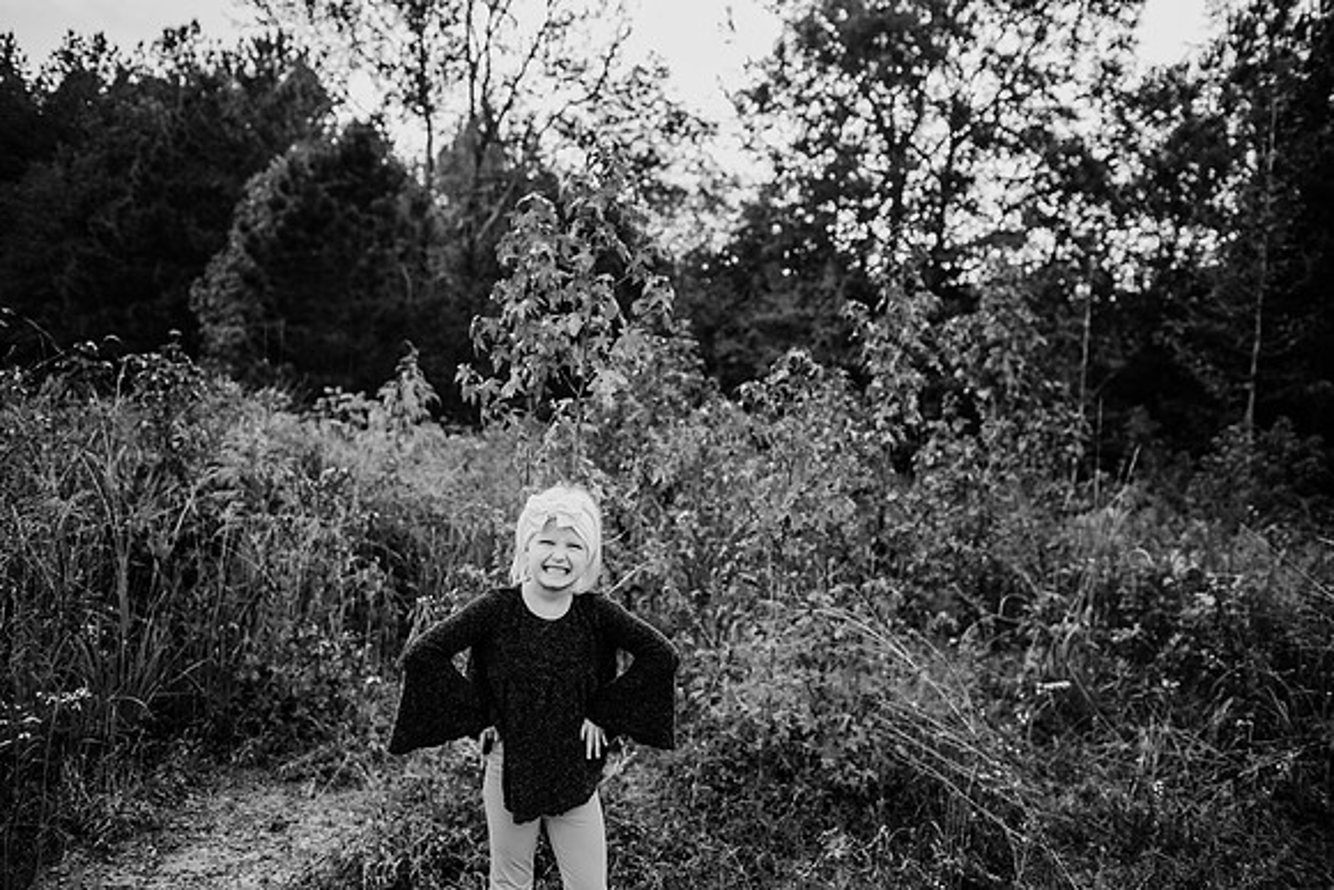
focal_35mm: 24
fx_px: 889
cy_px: 445
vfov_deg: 53.2
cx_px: 667
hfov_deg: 73.7
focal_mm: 24
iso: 200
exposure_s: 1/1000
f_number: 2.5
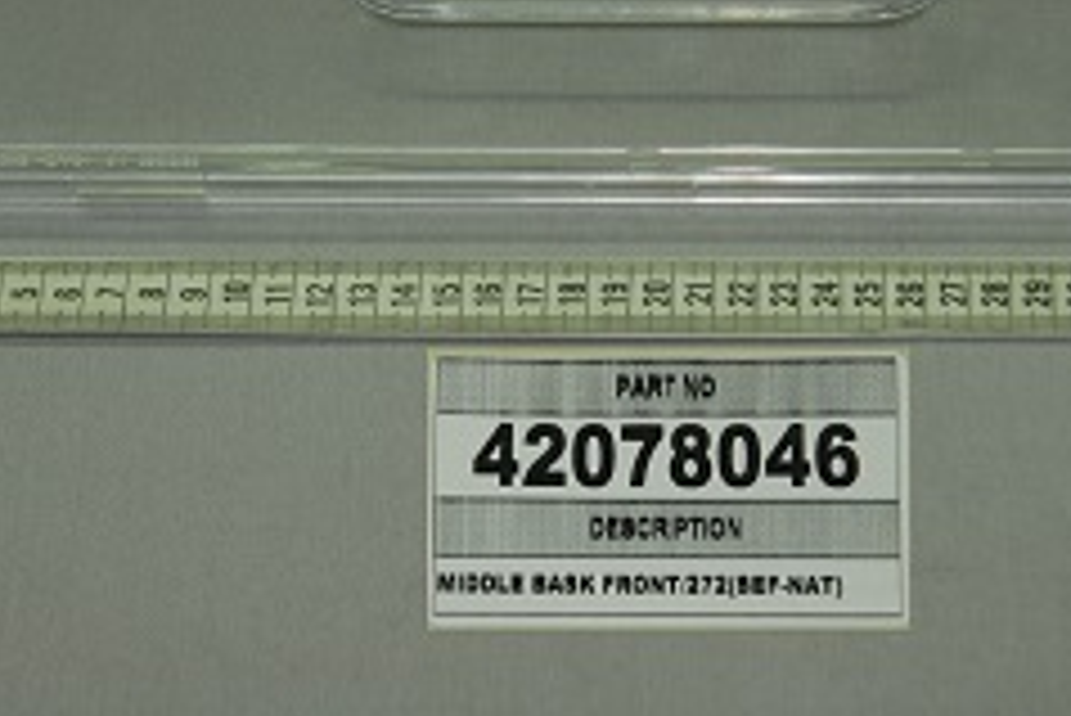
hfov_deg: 20.0
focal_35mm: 102
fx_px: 3036
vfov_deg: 13.3
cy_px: 95
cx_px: 655
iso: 200
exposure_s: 1/80
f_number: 3.5
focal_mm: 38
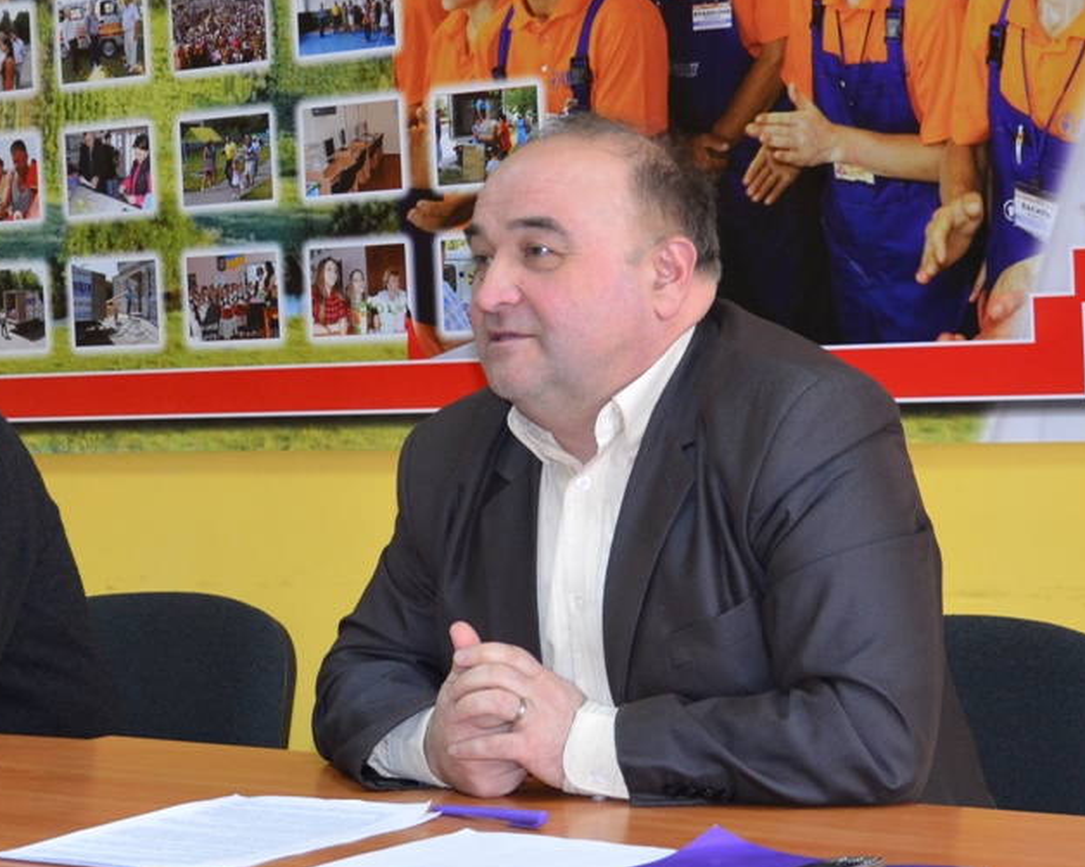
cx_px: 385
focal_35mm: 94
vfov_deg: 16.3
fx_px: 3018
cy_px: 342
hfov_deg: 20.3
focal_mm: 28
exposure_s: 1/60
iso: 800
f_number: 4
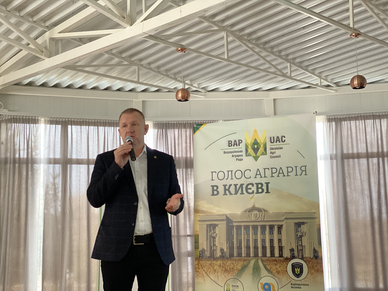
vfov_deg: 28.0
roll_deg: +1.3
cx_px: 194
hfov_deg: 36.8
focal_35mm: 52
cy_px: 146
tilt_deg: +8.2
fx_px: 583
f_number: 2
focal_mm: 6
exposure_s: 1/108
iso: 250
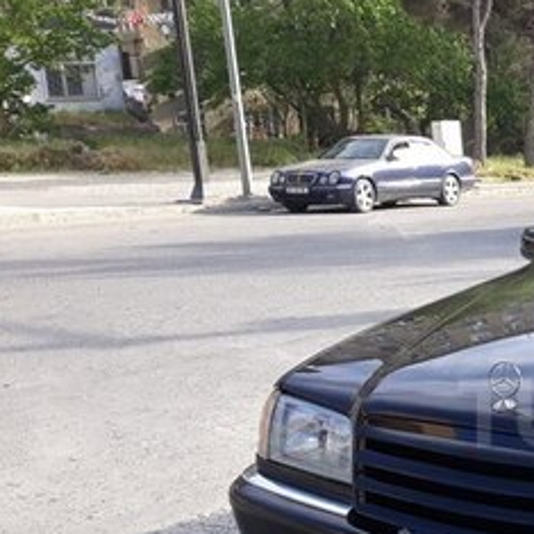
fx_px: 1169
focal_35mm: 67
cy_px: 412
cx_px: 691
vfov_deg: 25.4
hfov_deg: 22.9
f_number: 1.7
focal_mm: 3.71
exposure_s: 1/270
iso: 40
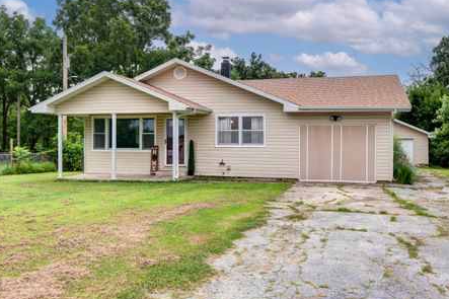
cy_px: 141
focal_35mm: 35
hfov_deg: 54.5
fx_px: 436
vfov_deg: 37.8
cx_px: 225
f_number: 6.7
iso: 100
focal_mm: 31
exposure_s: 1/90
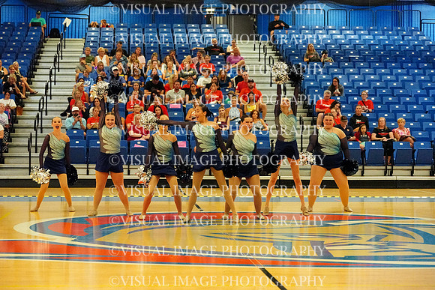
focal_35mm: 92
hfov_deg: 22.1
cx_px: 218
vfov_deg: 14.9
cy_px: 145
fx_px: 1112
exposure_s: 1/1000
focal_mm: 92
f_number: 4
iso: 25600
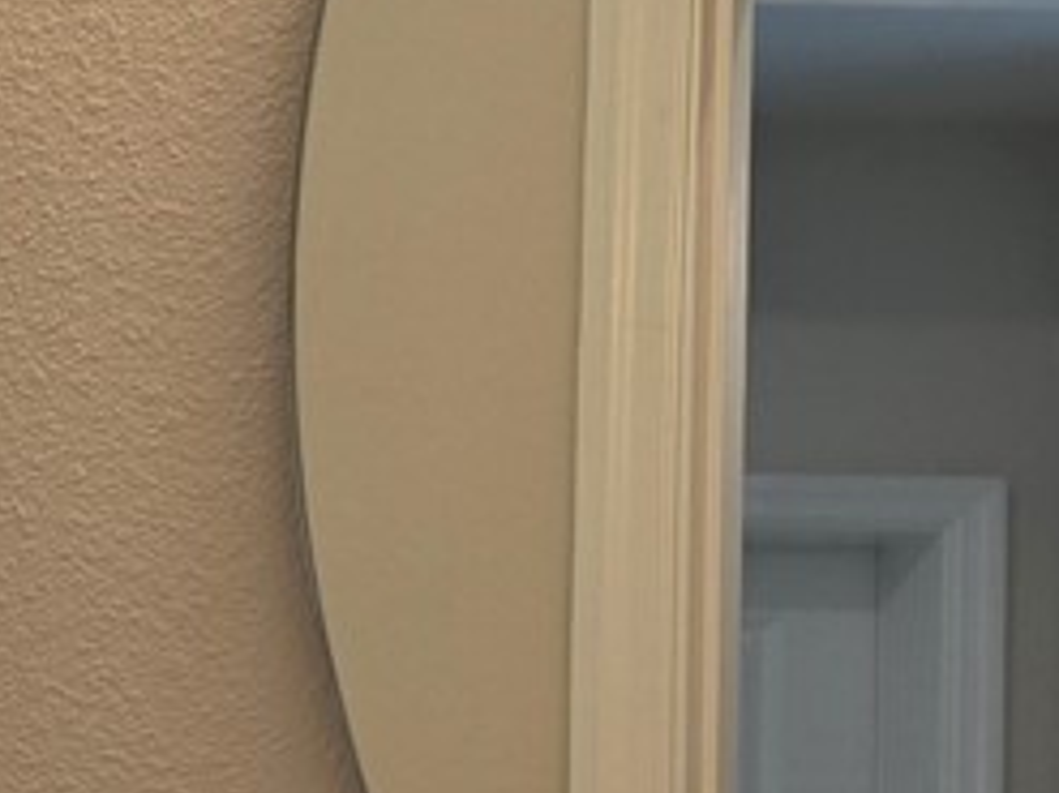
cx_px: -1938
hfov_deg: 10.3
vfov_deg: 9.6
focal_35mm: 149
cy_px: 1239
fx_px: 4556
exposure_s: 1/120
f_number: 1.7
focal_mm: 6.3
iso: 100
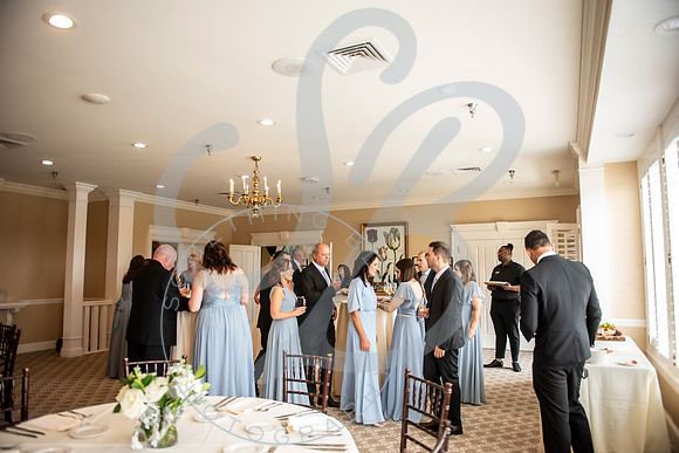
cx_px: 340
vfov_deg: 53.2
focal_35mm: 24
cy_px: 226
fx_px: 453
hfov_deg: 73.7
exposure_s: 1/160
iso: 400
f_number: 2.8
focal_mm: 24
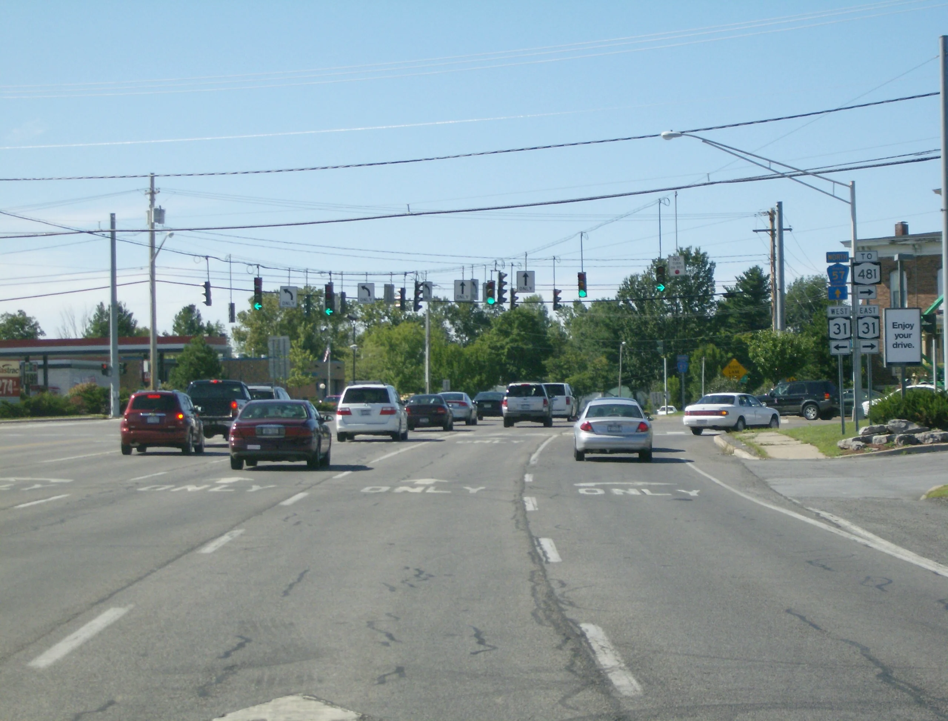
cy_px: 360
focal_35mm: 109
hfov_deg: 18.0
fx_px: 3000
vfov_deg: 13.7
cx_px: 474
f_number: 4.8
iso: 100
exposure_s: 1/511
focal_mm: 18
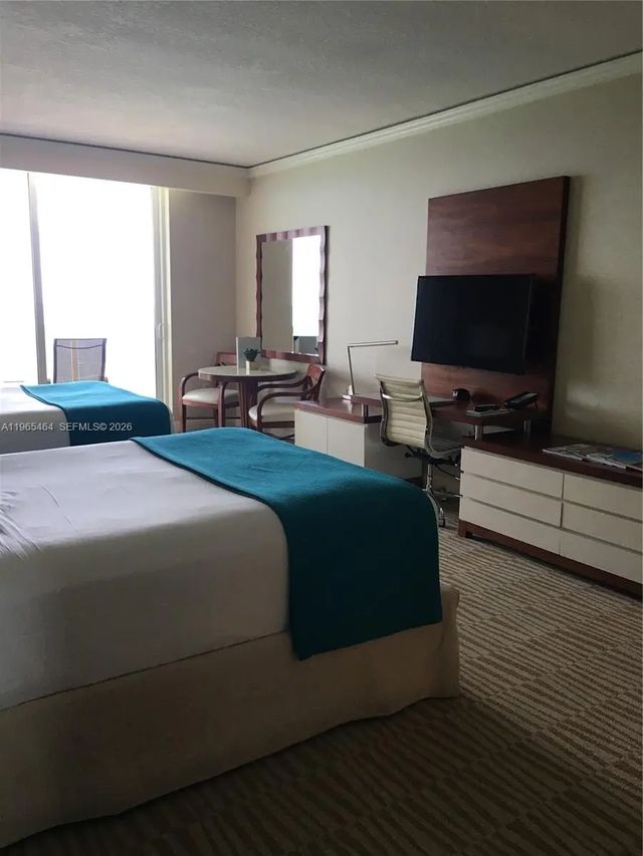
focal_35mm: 29
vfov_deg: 61.7
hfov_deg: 48.2
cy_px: 428
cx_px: 322
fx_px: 718
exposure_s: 1/30
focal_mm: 4.15
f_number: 2.2
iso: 32
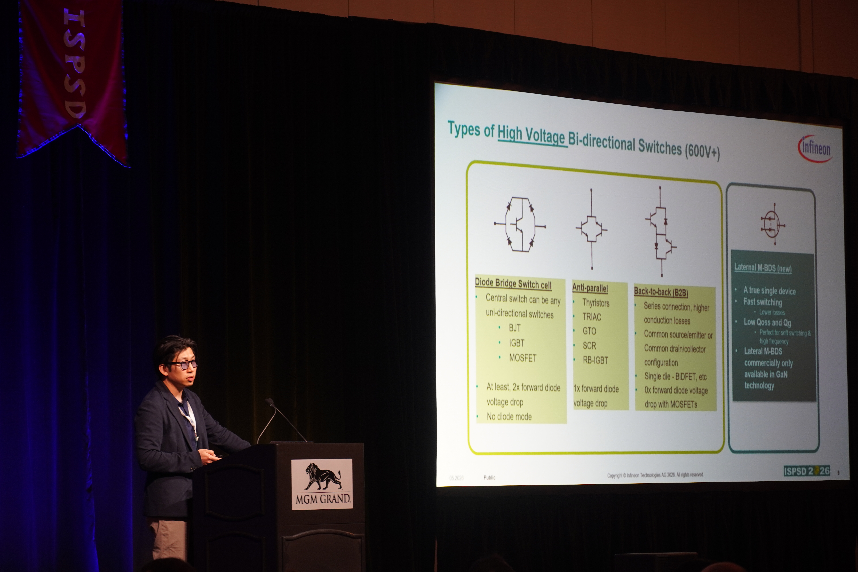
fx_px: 3539
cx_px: 429
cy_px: 286
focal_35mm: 148
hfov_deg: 13.8
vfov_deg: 9.2
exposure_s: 1/20
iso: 400
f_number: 5.6
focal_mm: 99
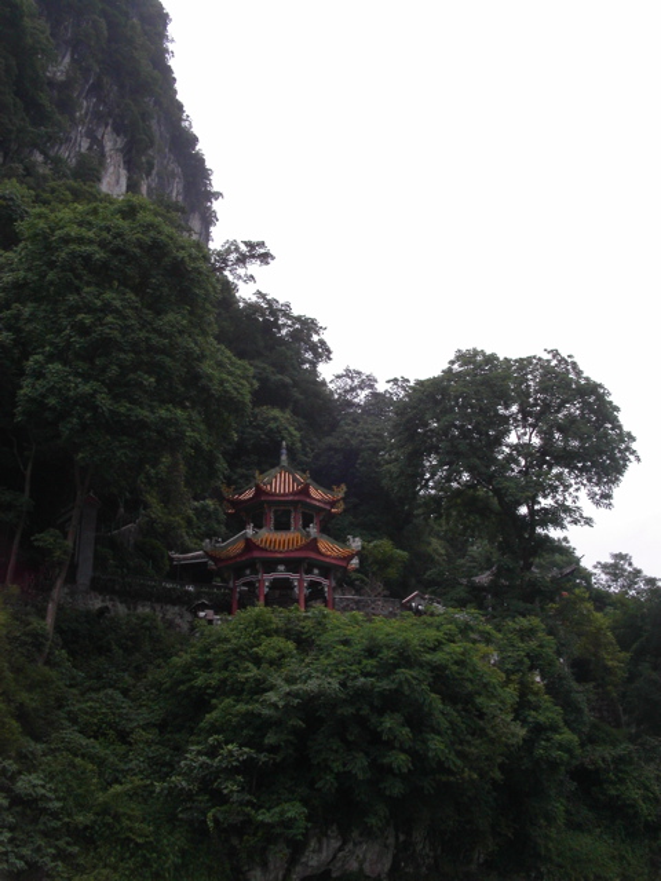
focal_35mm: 38
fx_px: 967
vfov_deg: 49.0
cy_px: 440
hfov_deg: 37.7
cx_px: 330
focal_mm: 7.8
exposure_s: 1/350
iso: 141
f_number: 8
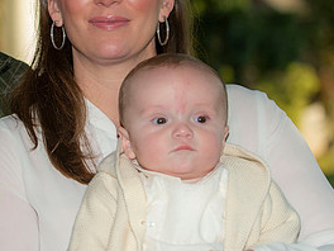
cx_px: 104
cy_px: 111
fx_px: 1717
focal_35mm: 178
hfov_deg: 11.1
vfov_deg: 8.3
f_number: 5.6
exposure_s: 1/320
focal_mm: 75
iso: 100
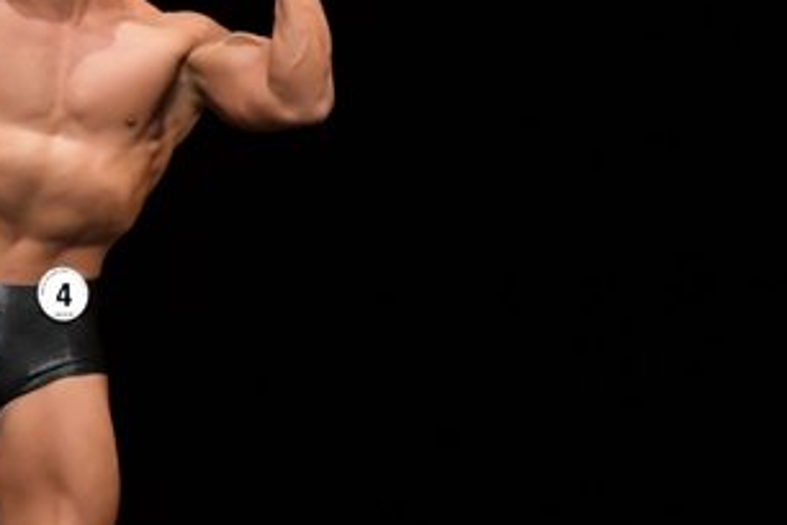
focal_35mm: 760
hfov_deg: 2.7
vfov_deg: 1.8
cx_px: -68
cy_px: 319
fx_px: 16613
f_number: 5.6
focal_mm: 200
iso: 3200
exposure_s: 1/400
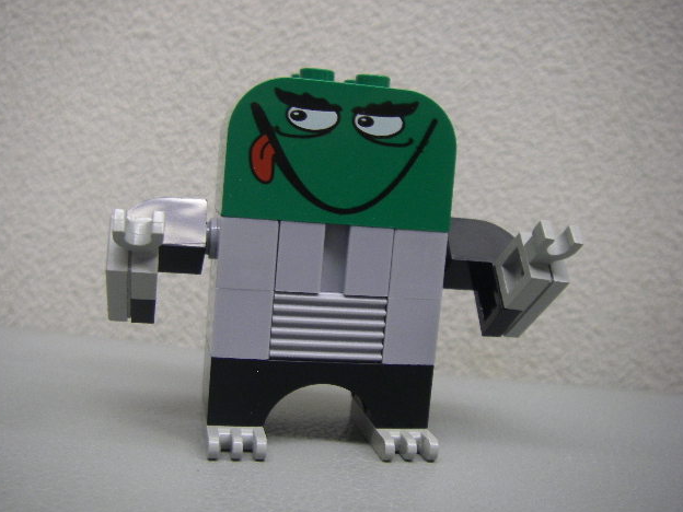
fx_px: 769
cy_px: 253
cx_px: 338
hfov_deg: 47.9
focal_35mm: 39
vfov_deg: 36.8
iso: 160
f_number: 3.3
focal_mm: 6.3
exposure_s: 1/13
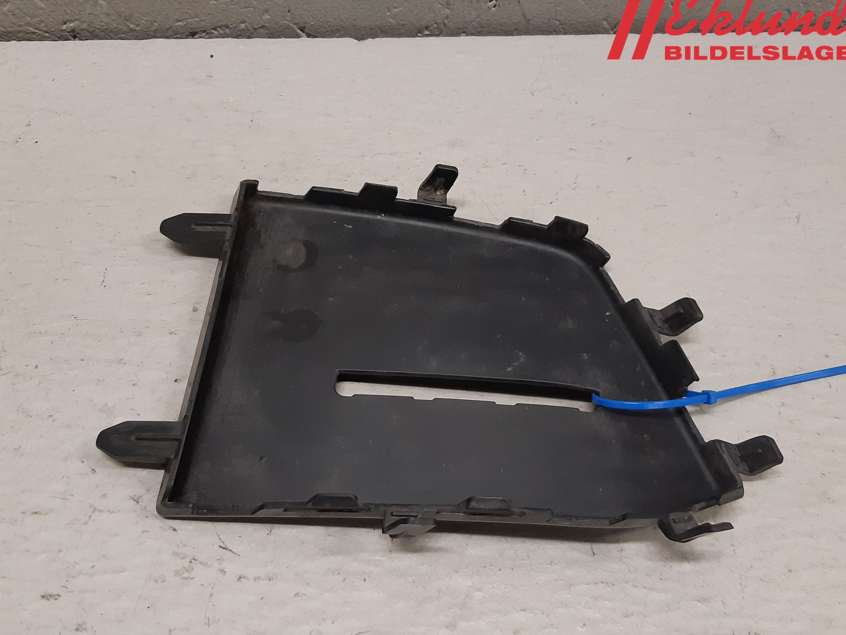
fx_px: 660
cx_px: 431
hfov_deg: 65.3
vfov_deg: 51.4
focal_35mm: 27
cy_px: 317
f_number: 1.7
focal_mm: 3.93
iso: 125
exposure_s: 1/50
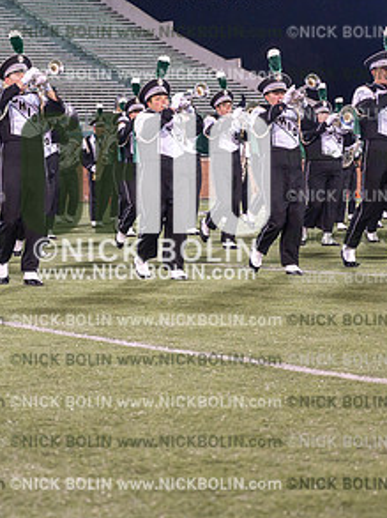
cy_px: 196
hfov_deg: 12.3
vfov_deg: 16.4
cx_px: 145
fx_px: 1793
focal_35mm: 120
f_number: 4
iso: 3200
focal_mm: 63
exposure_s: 1/640
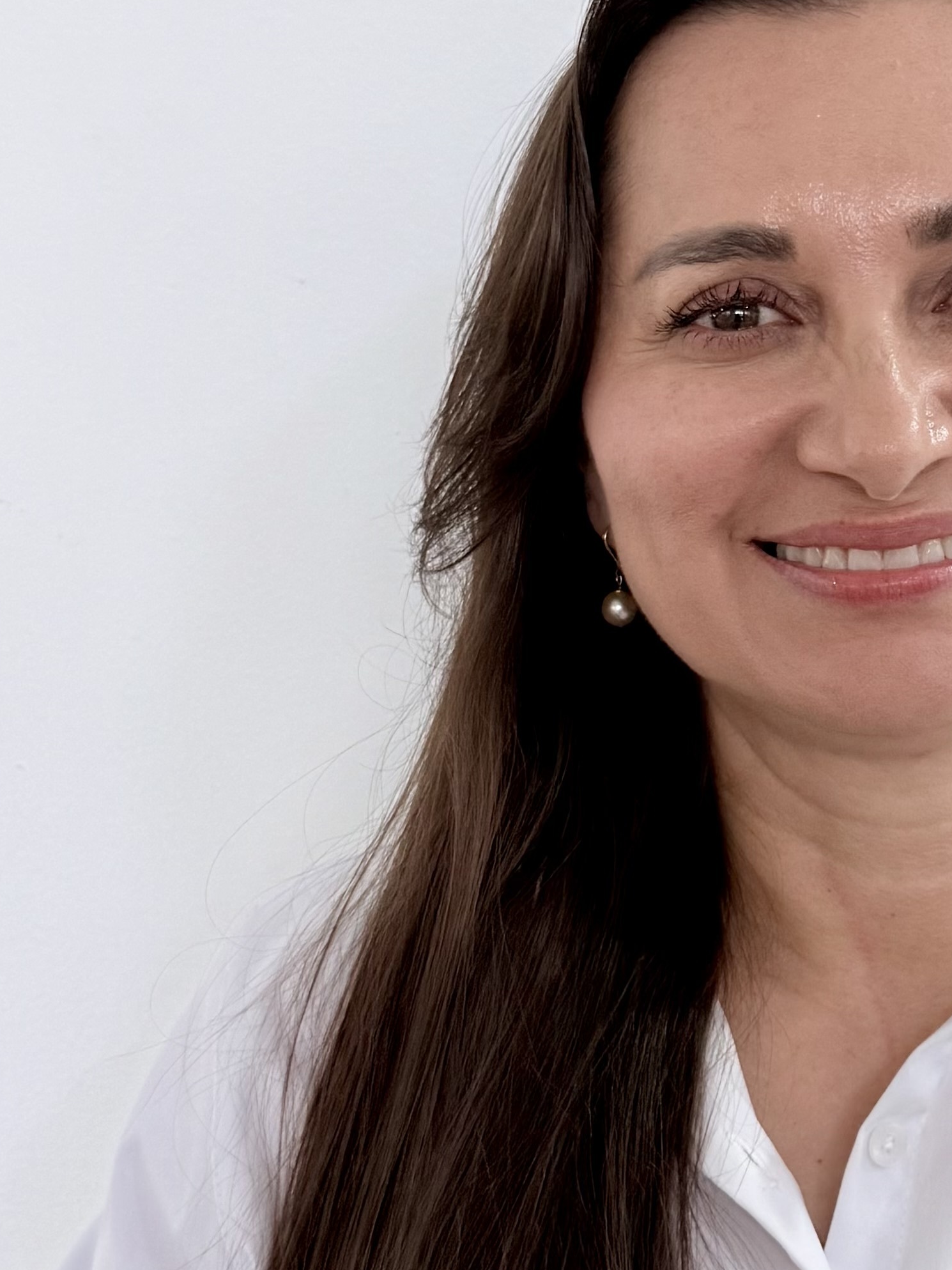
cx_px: 900
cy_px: 642
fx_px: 2494
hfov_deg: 21.0
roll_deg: -0.4
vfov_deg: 28.6
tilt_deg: -4.1
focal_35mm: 68
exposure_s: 1/120
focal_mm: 6.8
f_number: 1.8
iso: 160
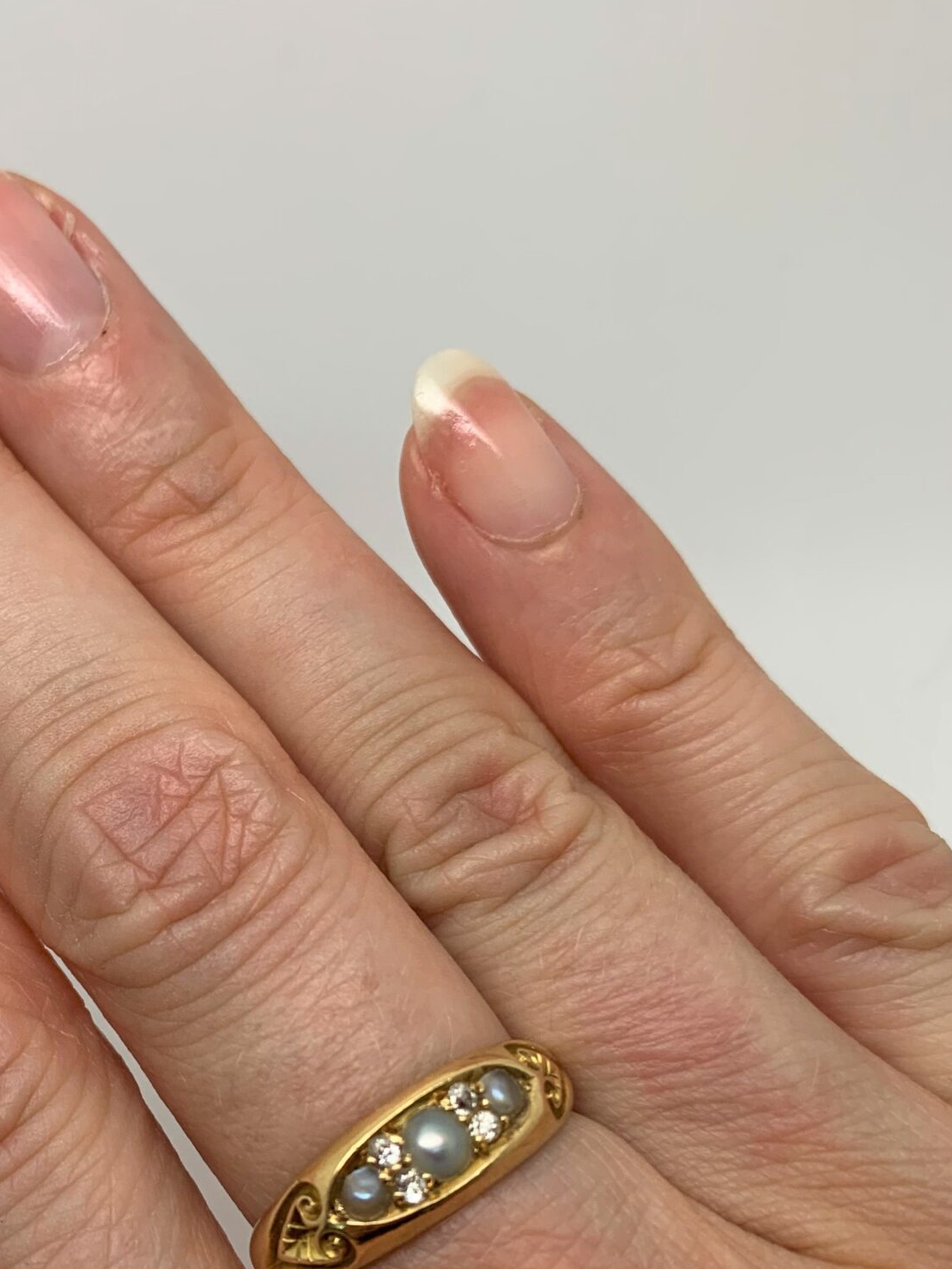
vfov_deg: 41.7
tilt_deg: -49.5
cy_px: 807
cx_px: 173
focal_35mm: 45
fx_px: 1650
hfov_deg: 31.3
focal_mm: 4.25
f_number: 1.8
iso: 40
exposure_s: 1/120
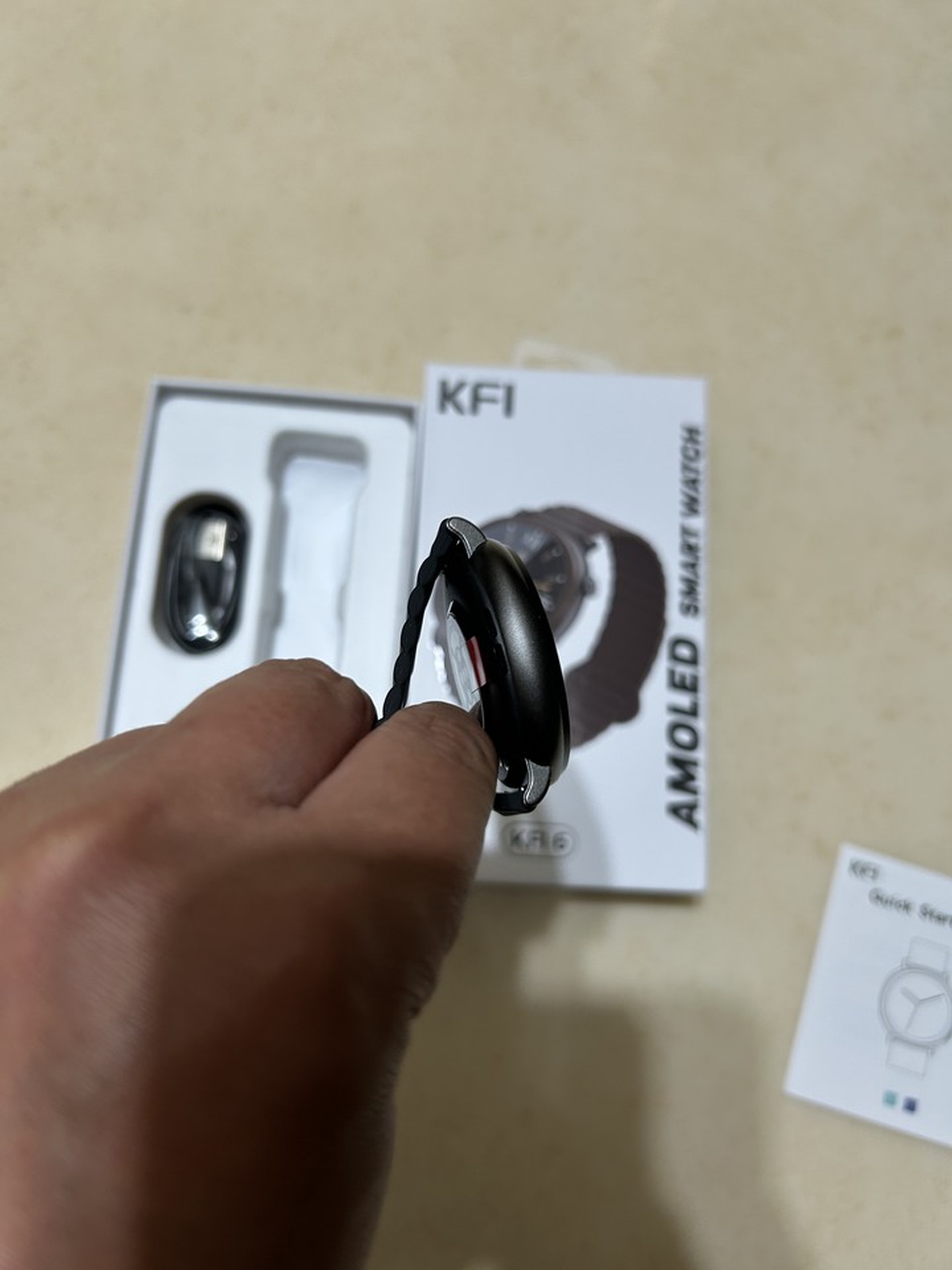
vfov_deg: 67.3
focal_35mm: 26
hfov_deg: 53.1
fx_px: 953
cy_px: 635
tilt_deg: -77.9
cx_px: 476
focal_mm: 5.7
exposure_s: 1/60
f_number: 1.5
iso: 100
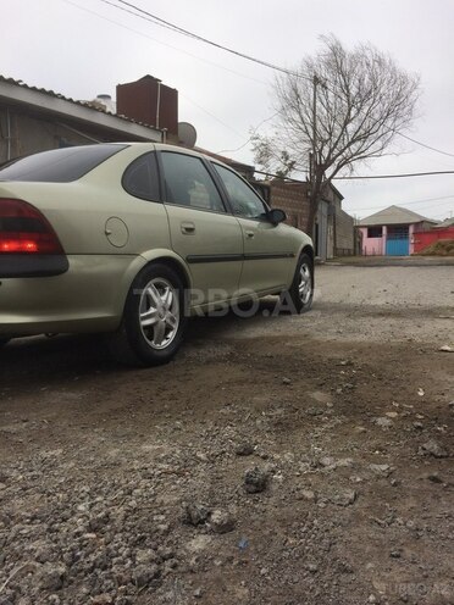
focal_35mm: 29
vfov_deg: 61.7
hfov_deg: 48.2
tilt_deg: -9.7
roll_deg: +2.9
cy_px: 302
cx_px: 227
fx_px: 507
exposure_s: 1/1580
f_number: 2.2
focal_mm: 4.15
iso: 32
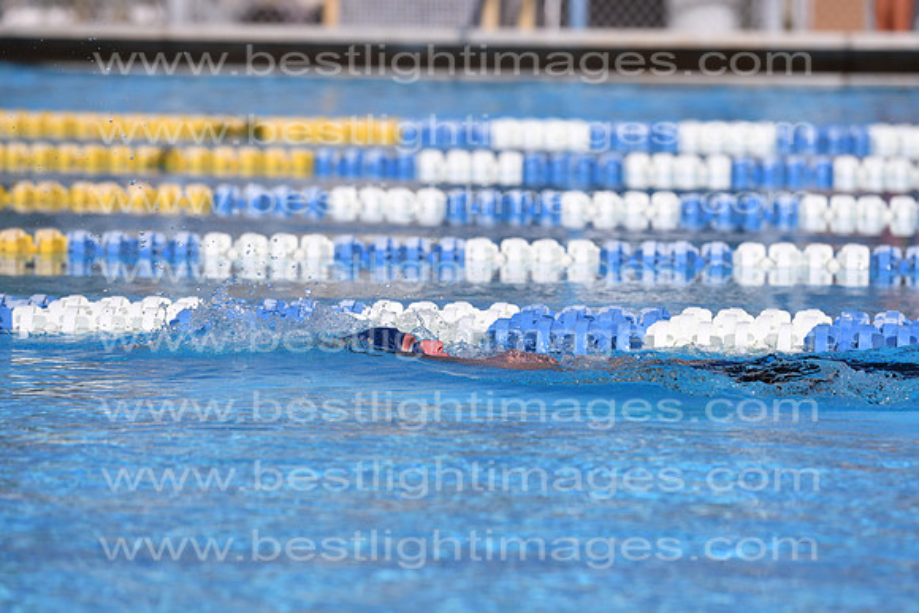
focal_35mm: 278
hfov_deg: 7.4
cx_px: 460
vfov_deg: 5.0
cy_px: 306
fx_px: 7085
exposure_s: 1/8000
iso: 220
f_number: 4.5
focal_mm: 185
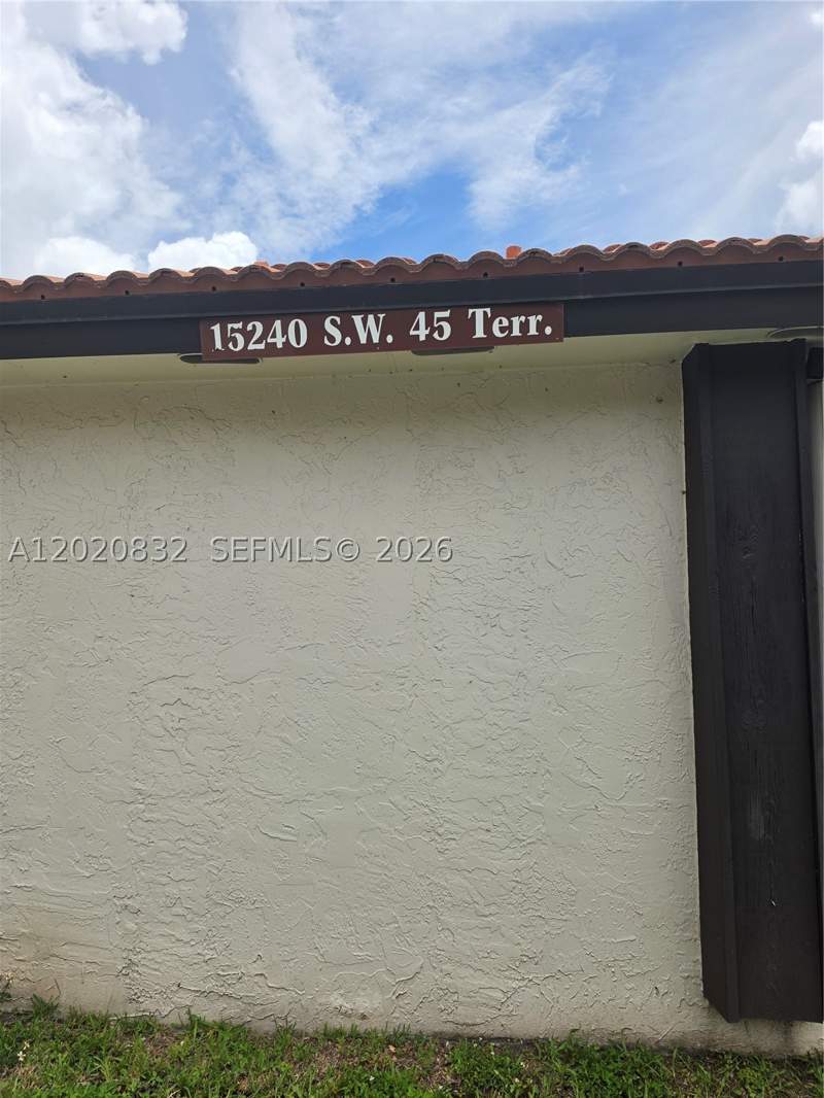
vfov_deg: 73.9
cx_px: 412
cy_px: 549
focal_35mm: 23
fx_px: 730
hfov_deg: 58.9
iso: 50
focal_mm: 6.5
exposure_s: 1/7939
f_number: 1.4
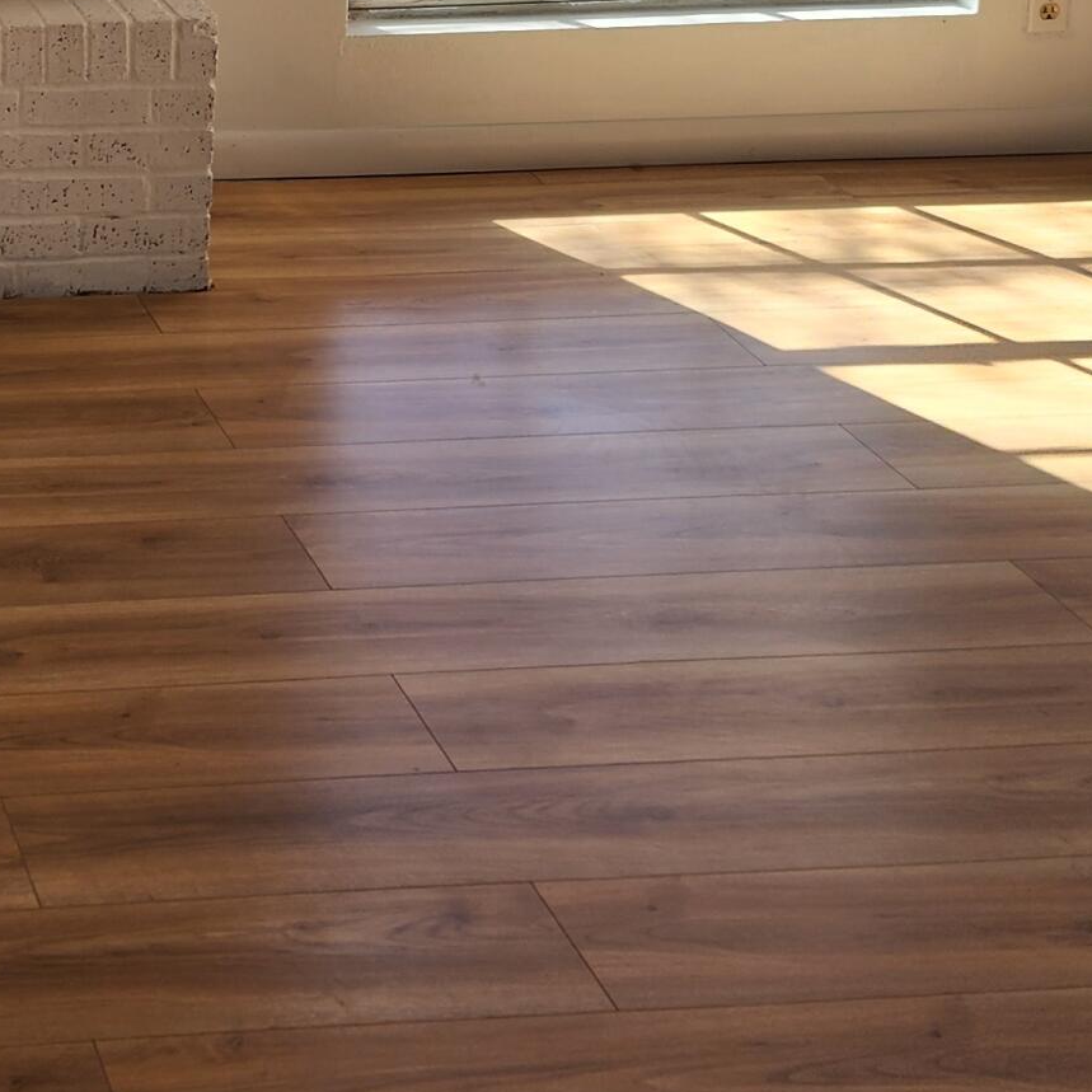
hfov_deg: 21.8
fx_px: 2534
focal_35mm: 71
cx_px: -342
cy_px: -156
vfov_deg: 22.7
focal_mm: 6.4
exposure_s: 1/188
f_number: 1.8
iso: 12
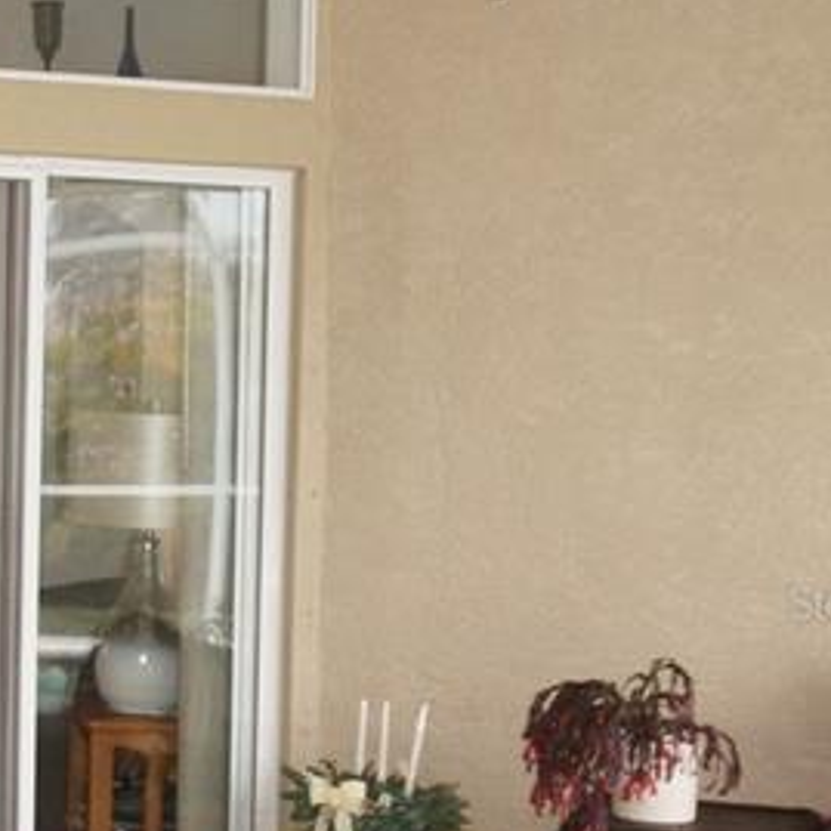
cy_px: 602
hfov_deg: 17.9
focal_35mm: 91
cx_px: -236
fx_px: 2472
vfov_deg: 19.0
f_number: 4
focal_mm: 16
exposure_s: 1/160
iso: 500
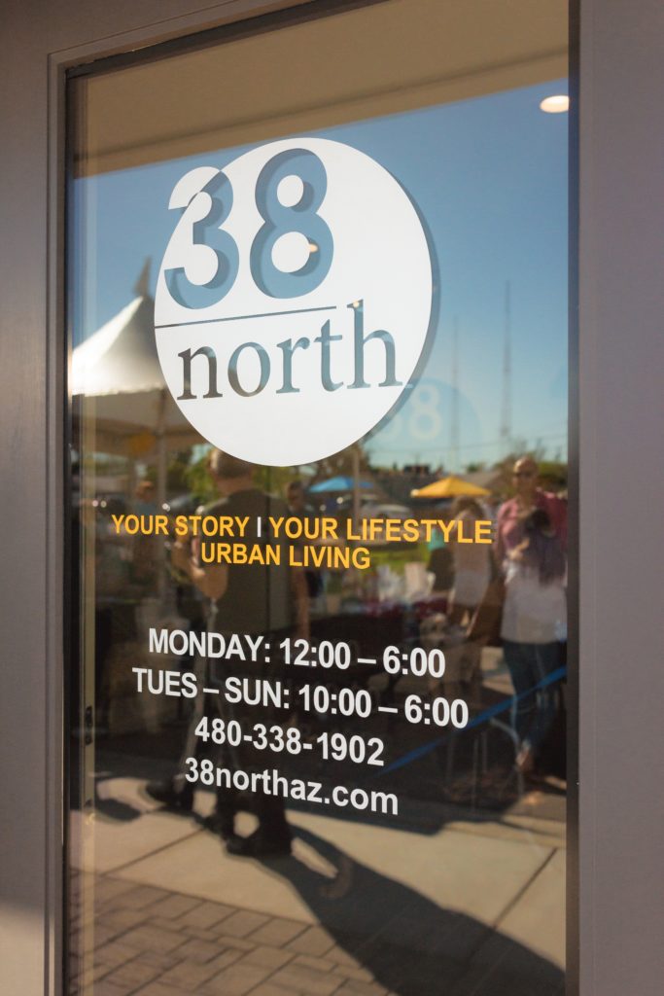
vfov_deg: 54.4
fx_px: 968
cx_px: 332
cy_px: 498
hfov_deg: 37.9
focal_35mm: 35
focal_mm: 35
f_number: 5.6
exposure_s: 1/8000
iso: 720
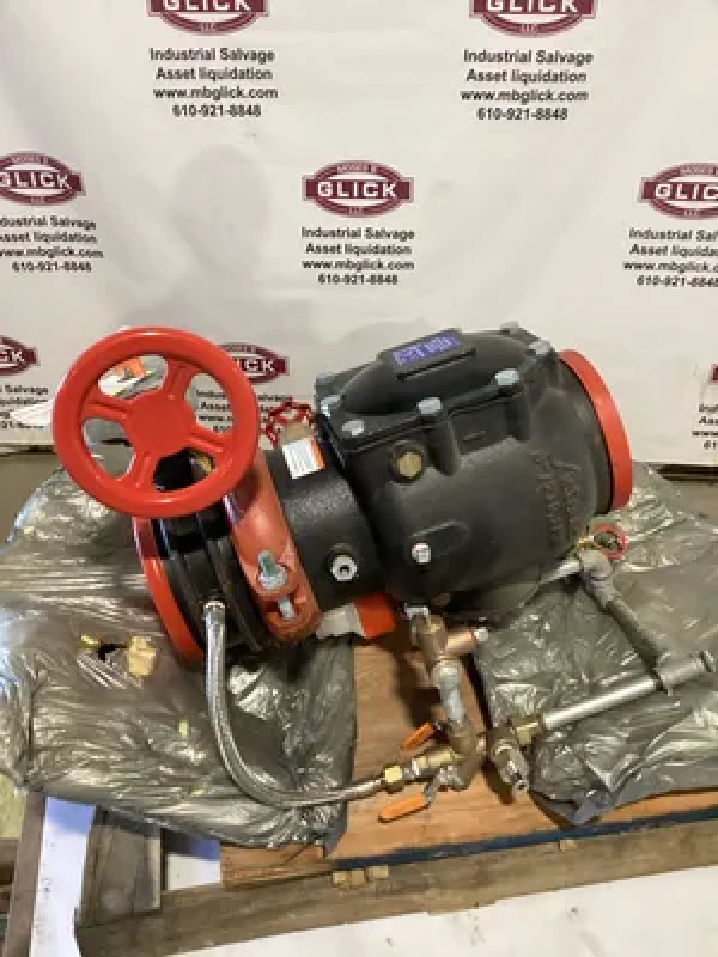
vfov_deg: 58.4
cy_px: 478
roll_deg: +1.5
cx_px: 359
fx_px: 857
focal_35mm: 31
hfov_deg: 45.4
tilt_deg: -33.4
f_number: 2.4
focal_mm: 3.3
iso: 250
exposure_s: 1/40
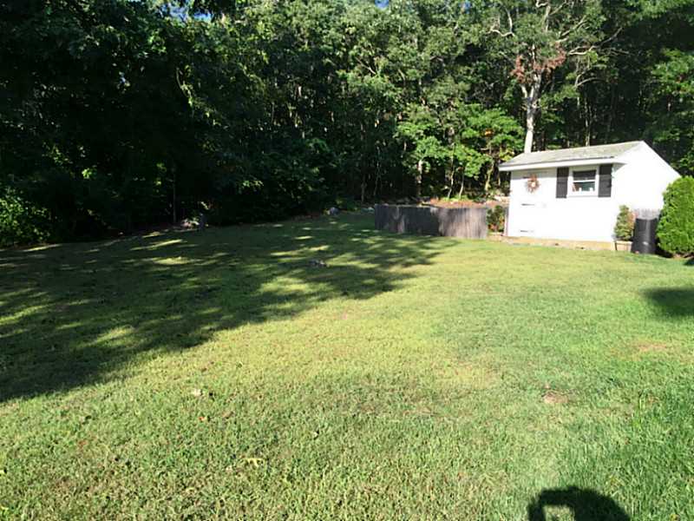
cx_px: 347
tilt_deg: -3.3
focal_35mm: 29
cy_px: 260
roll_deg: -3.1
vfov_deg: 48.2
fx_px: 581
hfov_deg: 61.7
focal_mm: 4.15
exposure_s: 1/471
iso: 32
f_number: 2.2
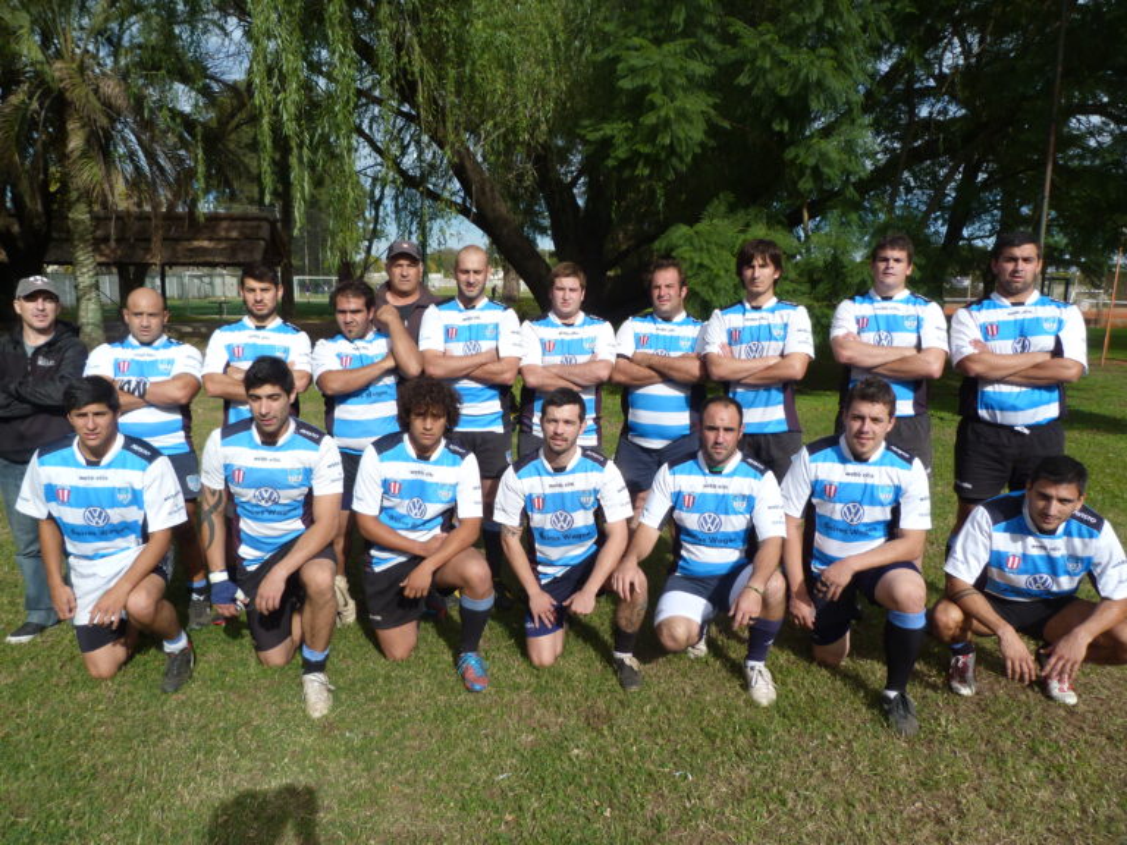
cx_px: 564
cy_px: 422
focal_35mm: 25
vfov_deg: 54.9
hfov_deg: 69.4
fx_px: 814
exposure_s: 1/640
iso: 80
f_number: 3.6
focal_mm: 4.5
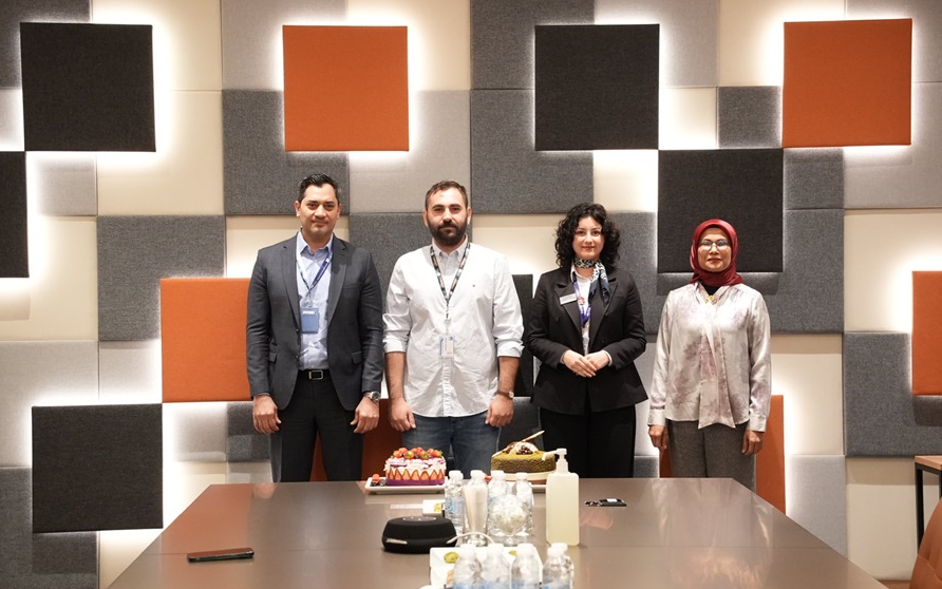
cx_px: 470
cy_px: 294
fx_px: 1849
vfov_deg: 18.1
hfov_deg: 28.6
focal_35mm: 72
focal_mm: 70
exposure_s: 1/200
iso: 10000
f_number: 6.3
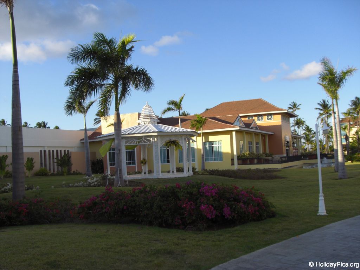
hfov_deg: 49.0
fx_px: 395
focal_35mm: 38
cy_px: 135
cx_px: 180
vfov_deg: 37.7
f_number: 2.7
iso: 64
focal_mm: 6.2
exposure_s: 1/500
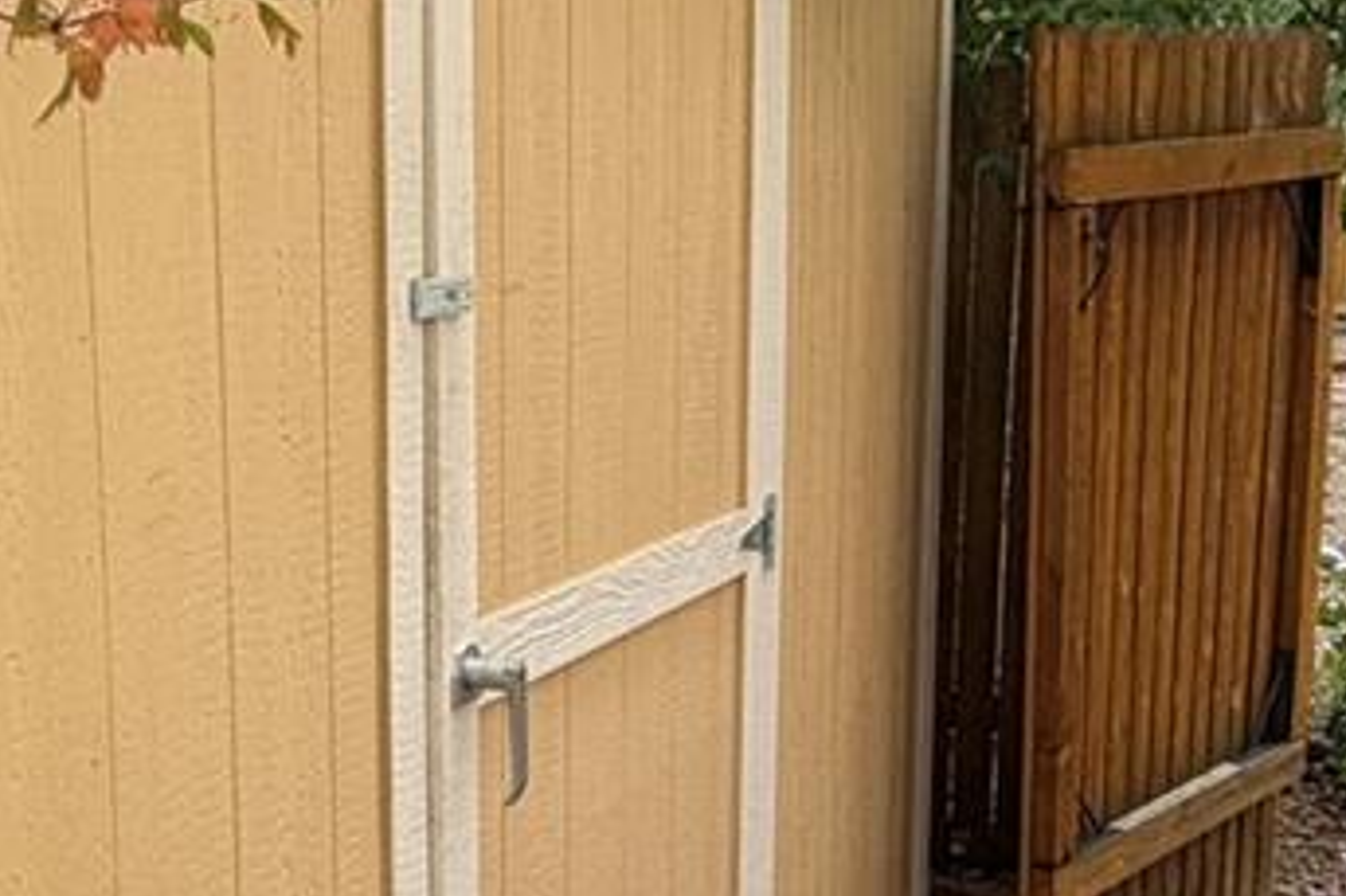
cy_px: 634
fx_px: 2280
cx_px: 121
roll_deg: +1.8
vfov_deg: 22.1
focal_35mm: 61
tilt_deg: -9.3
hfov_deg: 31.3
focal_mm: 2.22
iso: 80
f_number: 2.2
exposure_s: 1/121
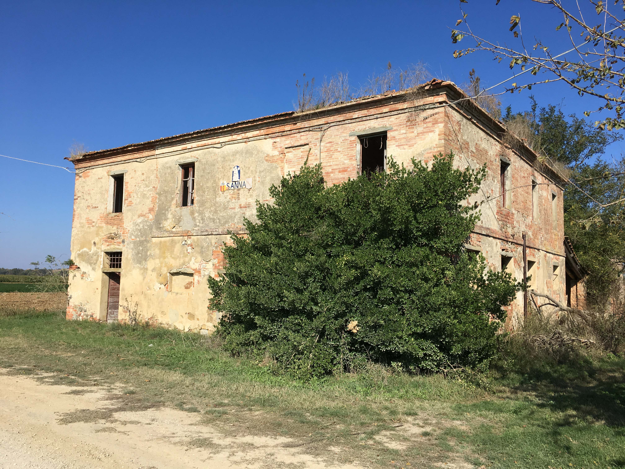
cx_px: 312
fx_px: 524
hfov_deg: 61.7
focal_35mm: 29
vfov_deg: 48.2
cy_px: 234
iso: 25
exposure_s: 1/1972
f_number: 2.2
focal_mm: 4.15
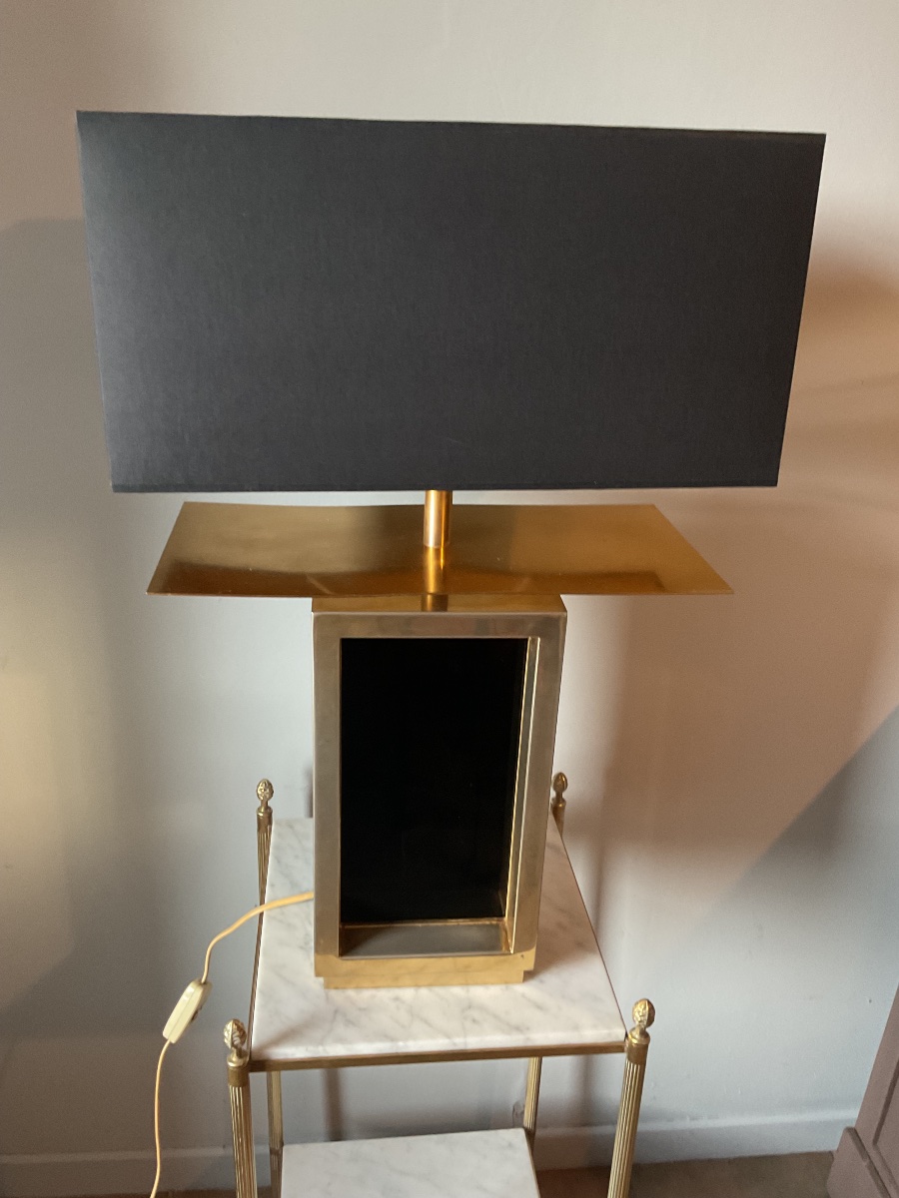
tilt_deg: -20.9
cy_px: 599
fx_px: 1004
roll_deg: -3.1
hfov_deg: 48.2
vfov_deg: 61.7
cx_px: 450
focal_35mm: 29
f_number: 1.8
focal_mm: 3
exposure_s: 1/40
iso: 250
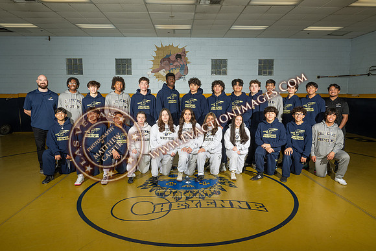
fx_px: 265
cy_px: 130
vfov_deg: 50.7
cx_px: 188
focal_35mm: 25
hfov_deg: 70.7
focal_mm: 24
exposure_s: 1/160
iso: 125
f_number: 8
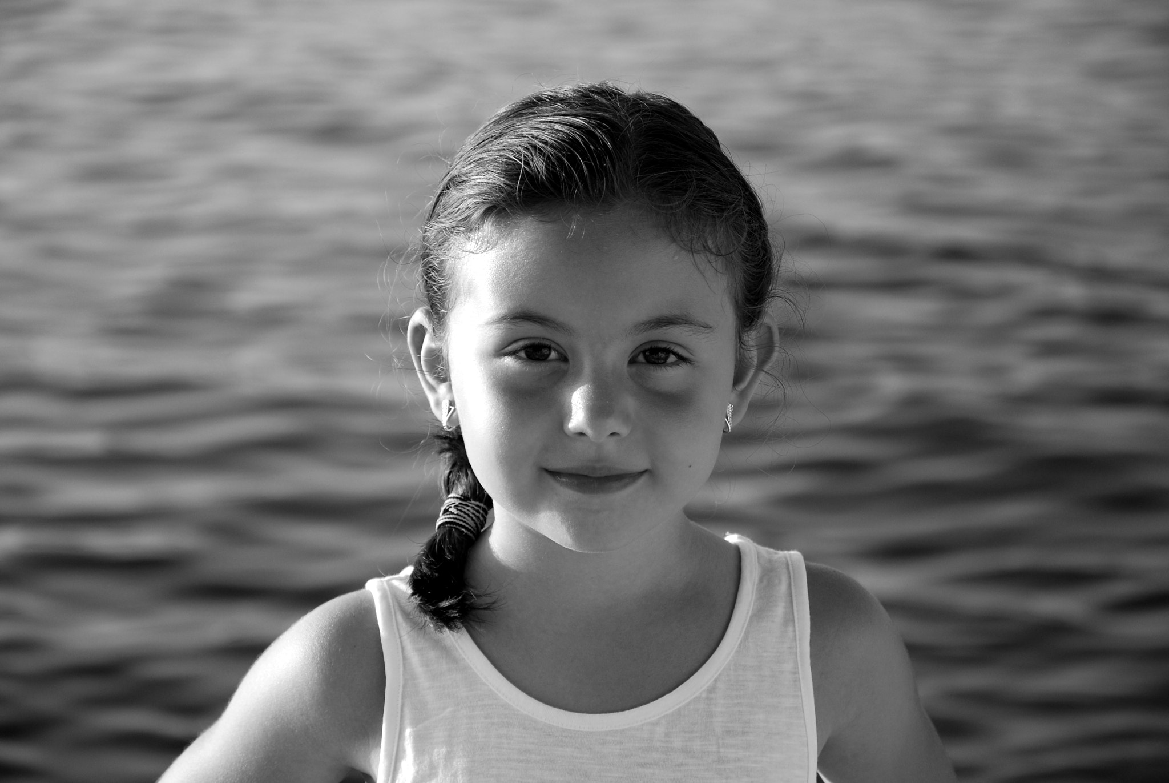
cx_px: 584
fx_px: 4145
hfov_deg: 16.1
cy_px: 392
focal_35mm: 128
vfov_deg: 10.8
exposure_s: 1/320
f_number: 5.6
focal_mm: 85
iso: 200
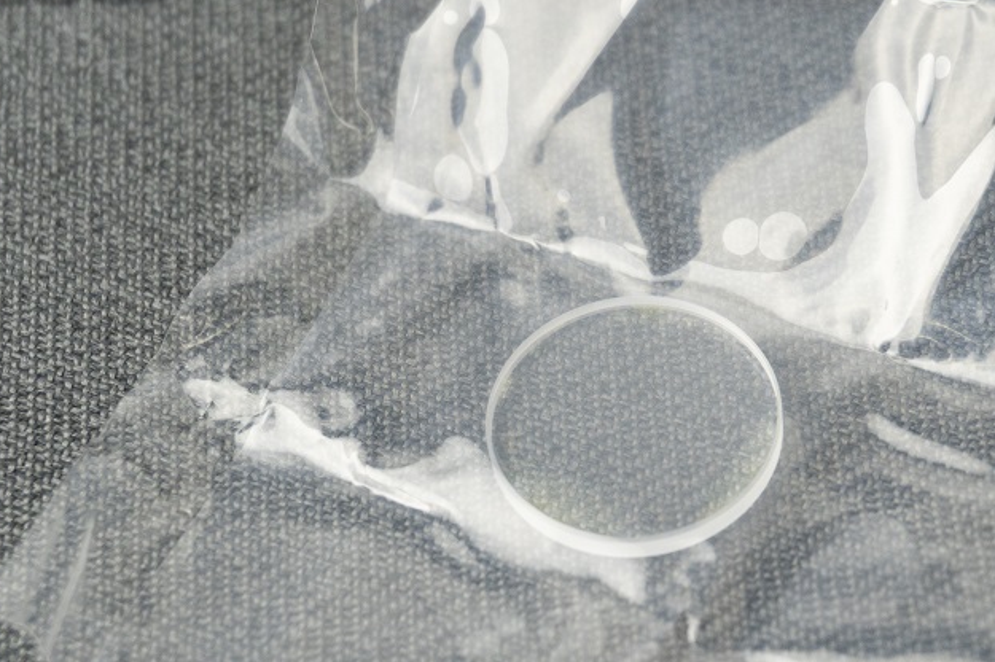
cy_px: 415
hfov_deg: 18.1
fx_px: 3116
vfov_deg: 12.1
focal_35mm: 113
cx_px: 619
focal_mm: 47
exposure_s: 1/160
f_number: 5.6
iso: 800
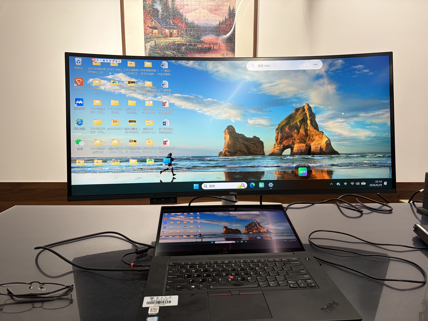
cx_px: 214
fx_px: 321
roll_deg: -0.7
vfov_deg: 53.1
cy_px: 160
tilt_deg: -10.1
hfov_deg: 67.3
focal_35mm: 26
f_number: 1.6
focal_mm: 5.96
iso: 100
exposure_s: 1/100
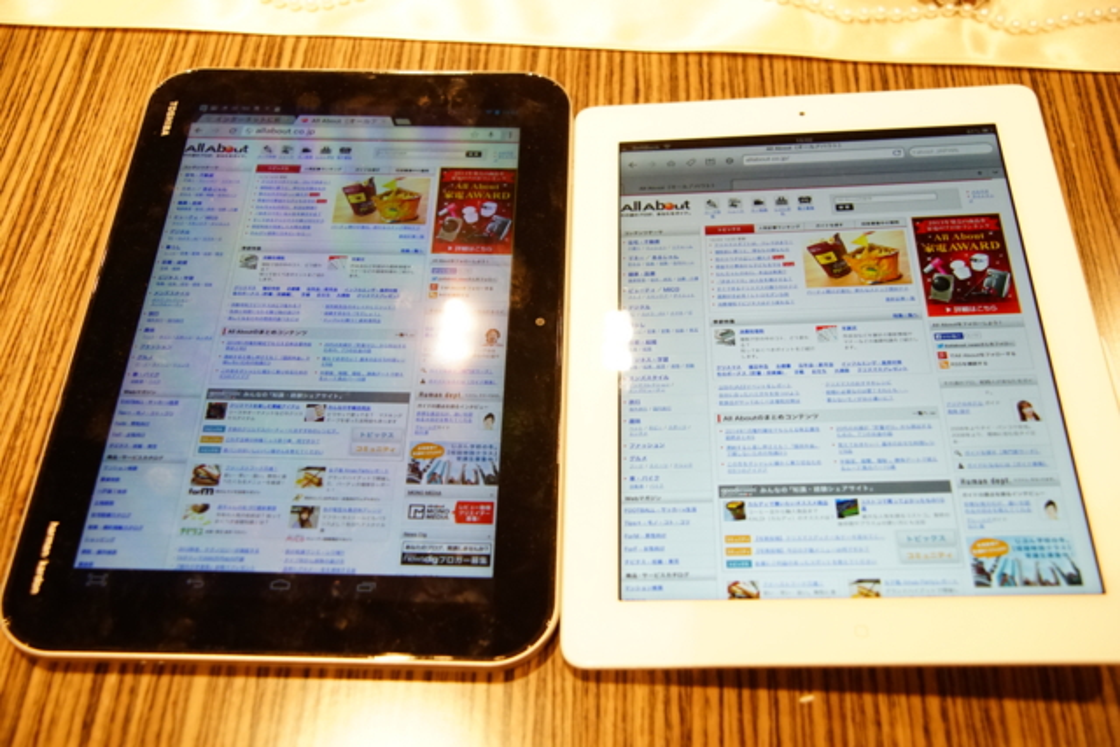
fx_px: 1089
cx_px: 560
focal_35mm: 35
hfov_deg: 54.4
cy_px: 374
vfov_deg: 37.9
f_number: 5.6
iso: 2000
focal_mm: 35
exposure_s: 1/60
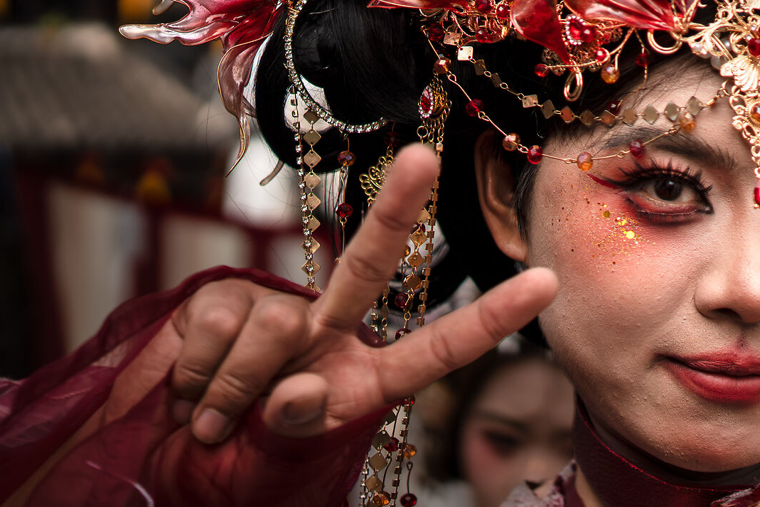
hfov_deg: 19.6
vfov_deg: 13.4
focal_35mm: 101
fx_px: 2132
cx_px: 769
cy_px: 60
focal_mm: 45
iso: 400
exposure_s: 1/8000
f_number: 1.8
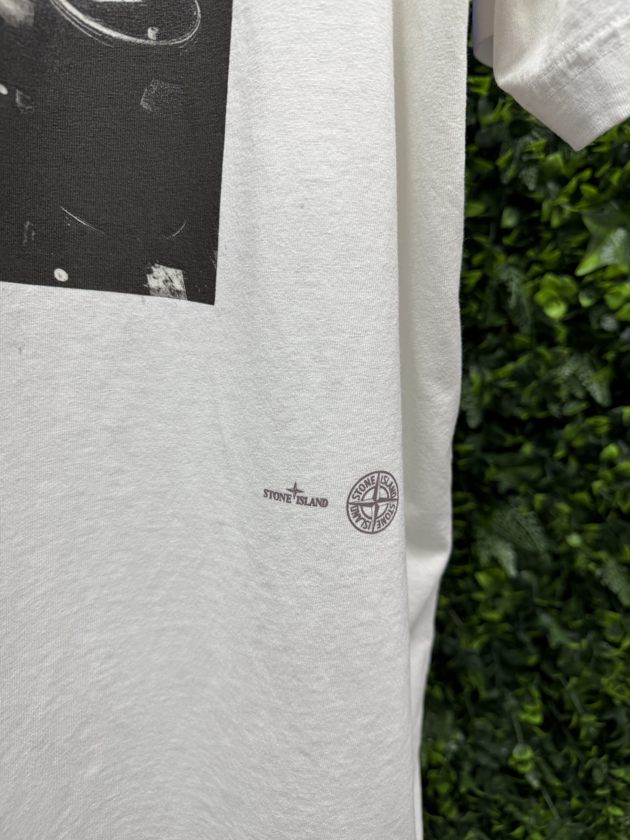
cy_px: 420
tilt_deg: -10.1
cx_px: 315
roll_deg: -1.8
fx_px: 582
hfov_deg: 56.8
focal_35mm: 24
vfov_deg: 71.6
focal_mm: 6.76
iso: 80
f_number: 1.78
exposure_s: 1/84
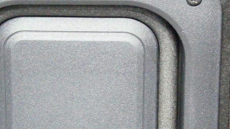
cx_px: 74
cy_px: 137
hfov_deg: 6.4
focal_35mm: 338
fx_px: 2062
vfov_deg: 3.6
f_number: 6.3
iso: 3200
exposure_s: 1/5
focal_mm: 33.2
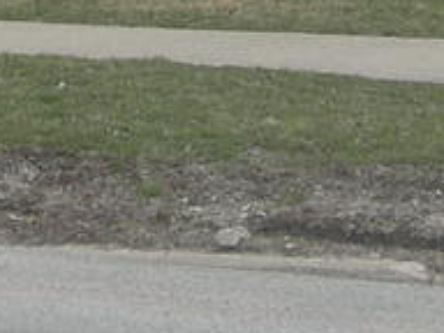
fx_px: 3117
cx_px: 373
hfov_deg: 8.1
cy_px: -328
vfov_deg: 6.0
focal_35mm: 243
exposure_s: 1/448
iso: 50
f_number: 4.8
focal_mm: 7.8
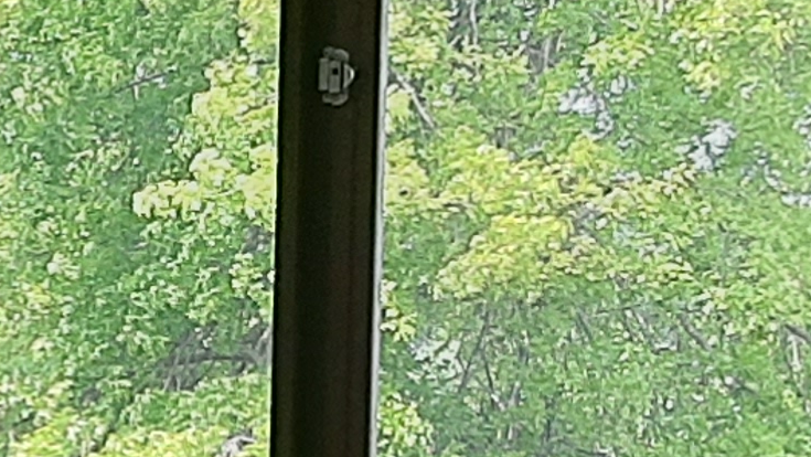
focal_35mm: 160
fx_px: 3442
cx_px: -153
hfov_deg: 13.1
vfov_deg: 7.3
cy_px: 920
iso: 40
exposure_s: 1/207
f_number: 1.7
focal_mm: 3.93
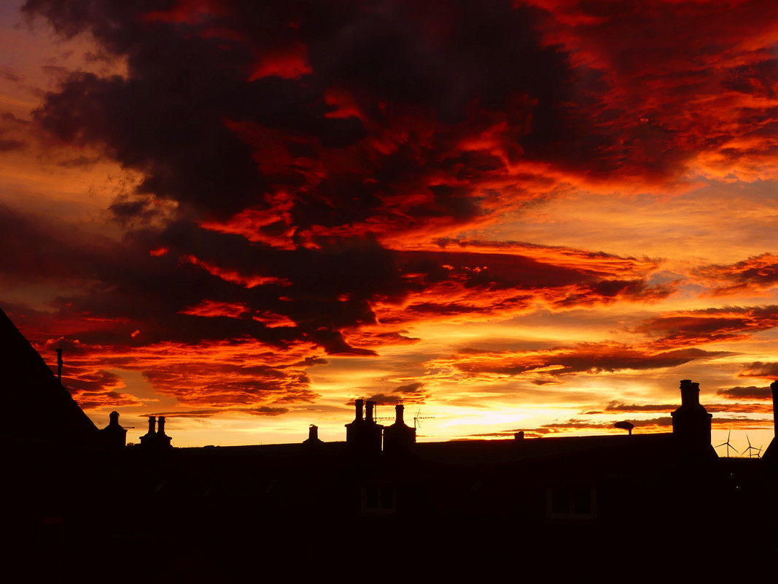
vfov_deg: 29.1
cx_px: 389
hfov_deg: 38.2
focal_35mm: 50
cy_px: 292
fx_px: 1124
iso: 100
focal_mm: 9.1
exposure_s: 1/160
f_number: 3.5
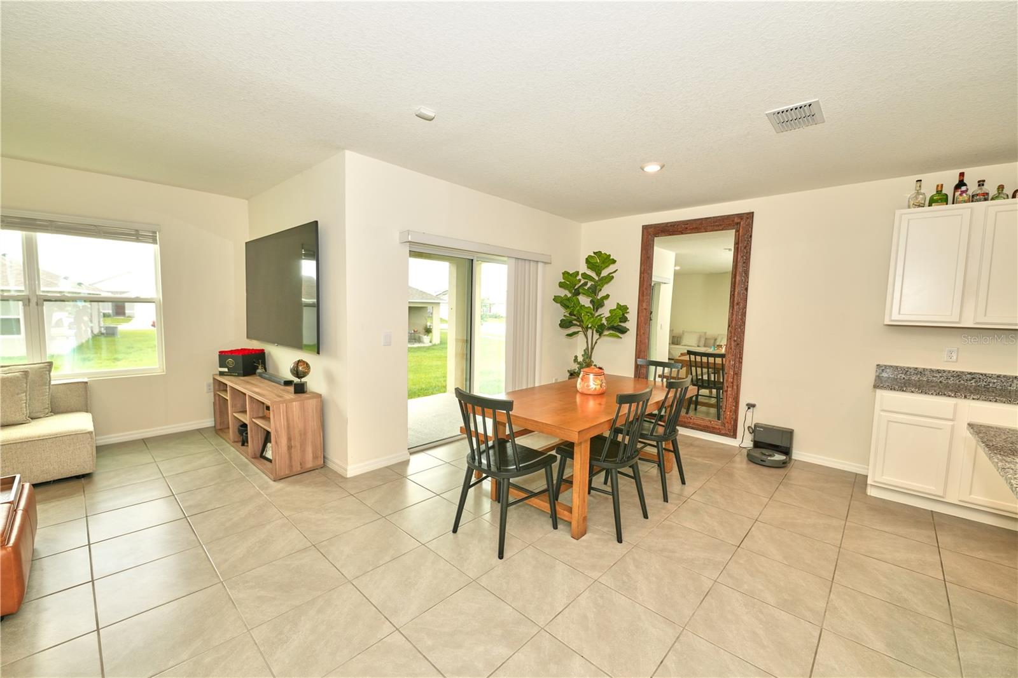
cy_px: 339
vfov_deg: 81.2
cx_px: 509
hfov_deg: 104.3
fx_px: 396
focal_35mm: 14
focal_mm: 14
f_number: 4
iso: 400
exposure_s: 1/200
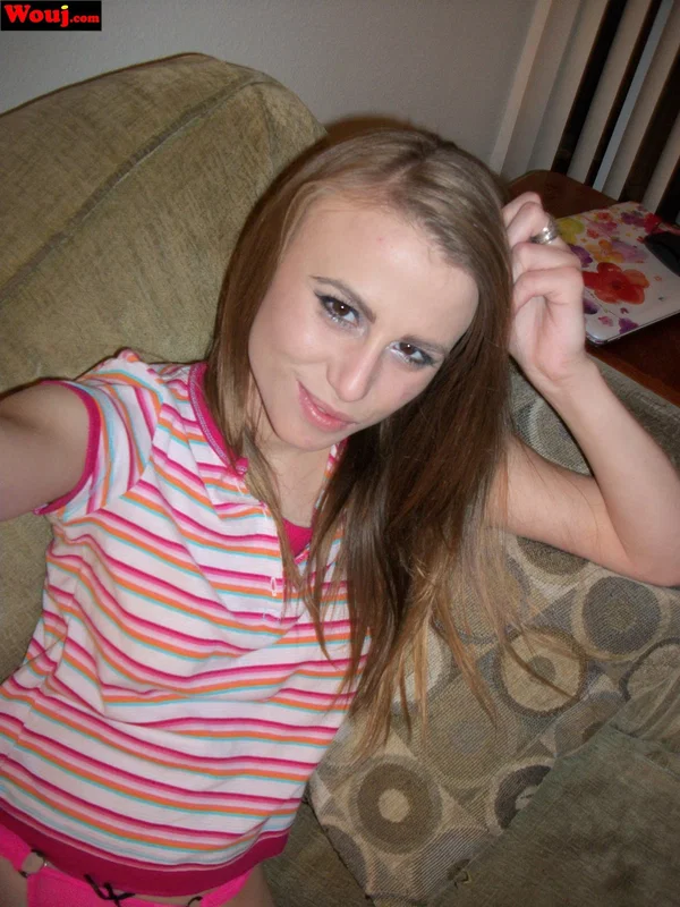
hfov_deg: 44.2
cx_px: 340
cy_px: 454
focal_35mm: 32
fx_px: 838
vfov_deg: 56.8
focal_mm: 5.7
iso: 160
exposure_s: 1/30
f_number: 2.9
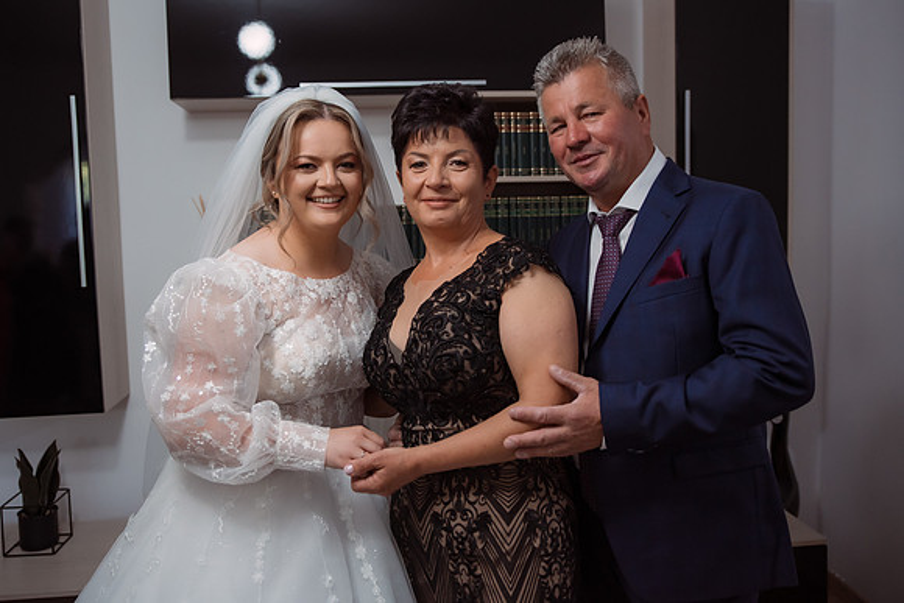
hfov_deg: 55.0
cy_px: 273
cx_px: 443
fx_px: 869
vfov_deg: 38.2
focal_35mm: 35
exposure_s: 1/200
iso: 1600
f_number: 2.8
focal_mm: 31
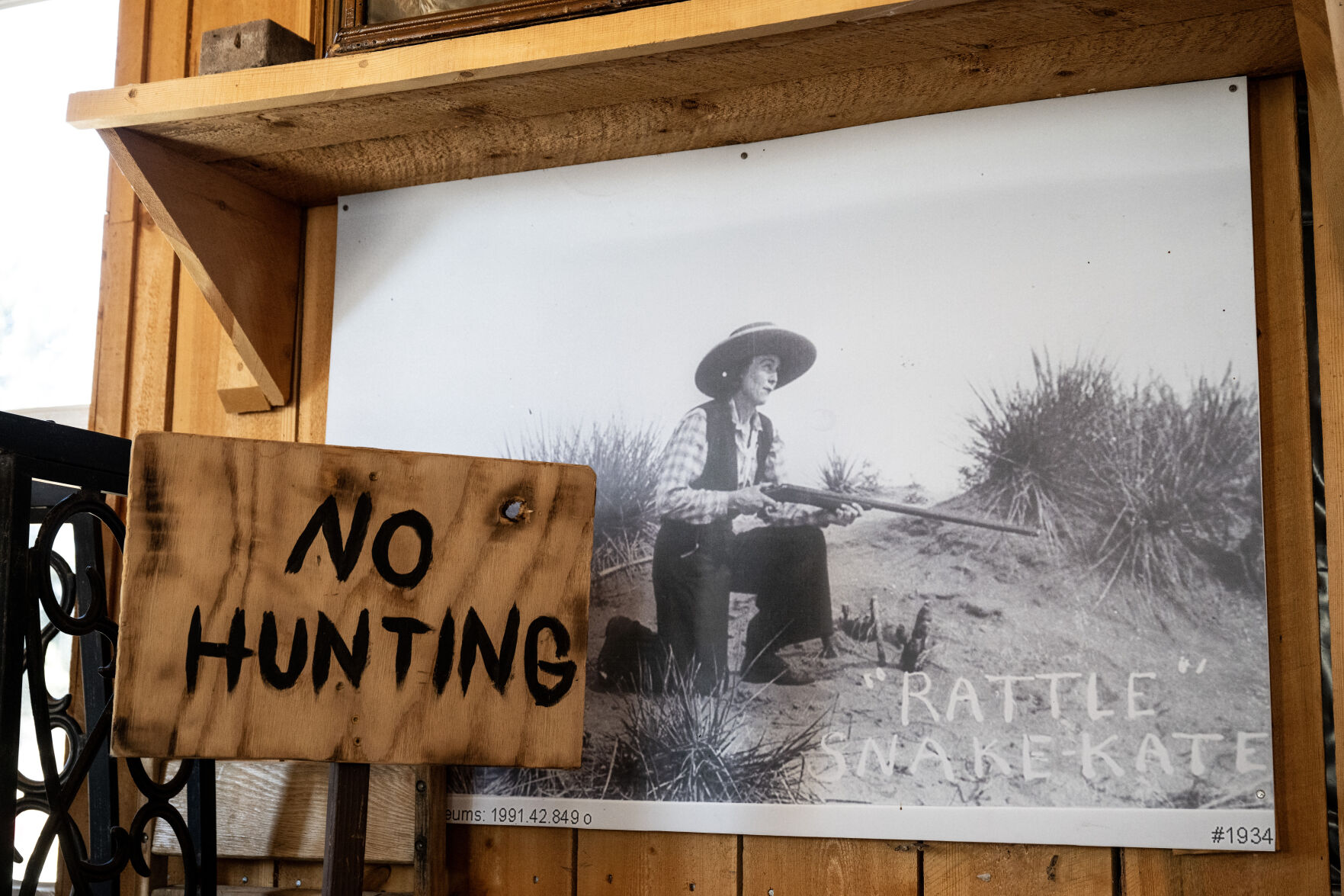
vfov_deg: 27.5
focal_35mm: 49
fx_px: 1829
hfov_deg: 40.3
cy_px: 448
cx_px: 672
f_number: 4.5
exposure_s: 1/320
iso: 2000
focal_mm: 49
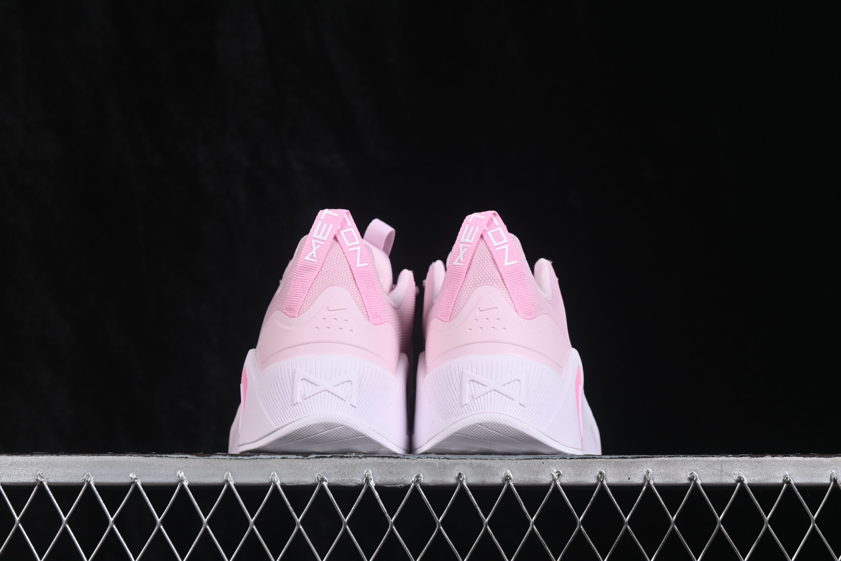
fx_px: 1752
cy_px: 280
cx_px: 420
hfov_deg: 27.0
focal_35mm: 75
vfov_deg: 18.2
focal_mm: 50
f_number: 8
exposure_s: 1/80
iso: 160
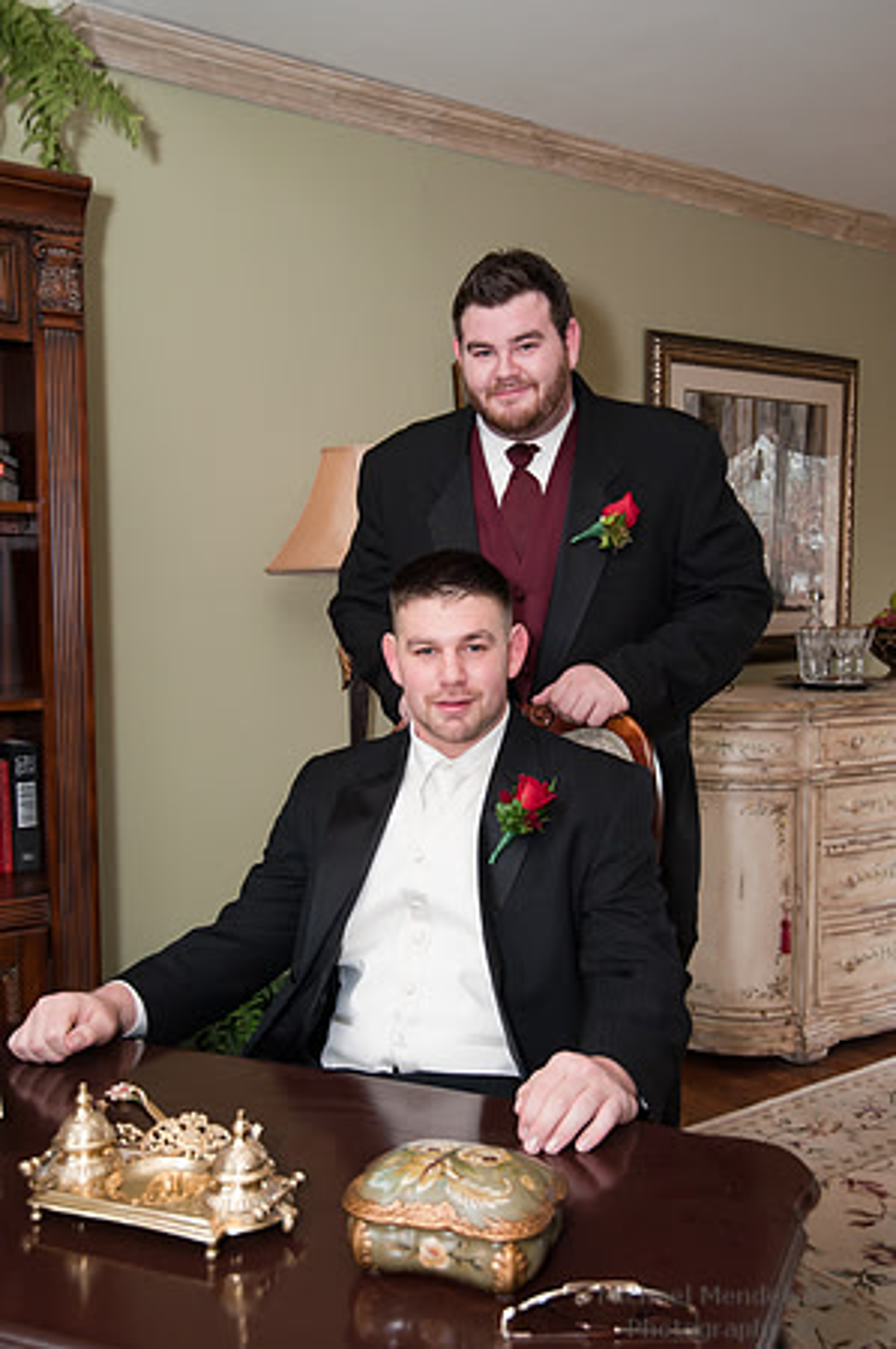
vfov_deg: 50.7
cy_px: 674
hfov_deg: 35.0
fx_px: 1422
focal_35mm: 38
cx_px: 448
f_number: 7.1
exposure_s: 1/60
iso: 640
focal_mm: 38
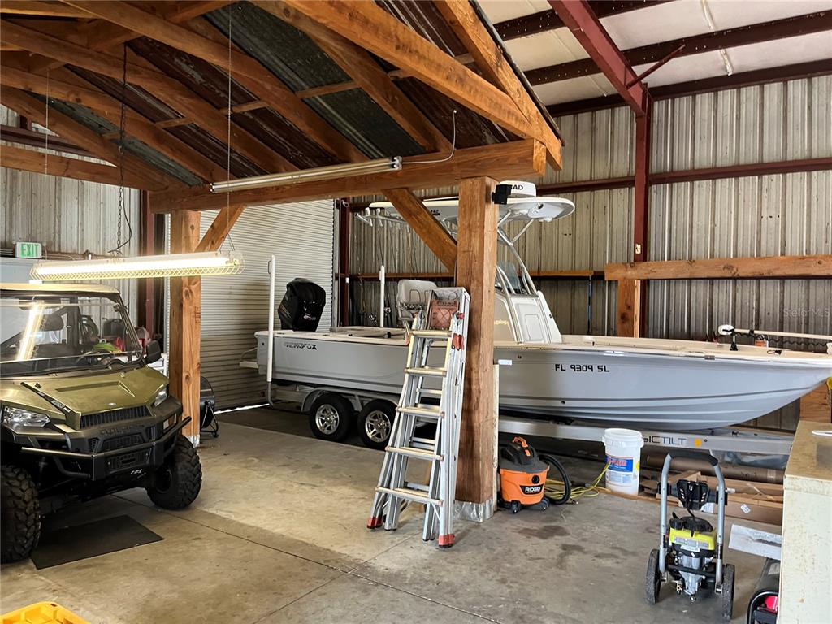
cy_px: 312
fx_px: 625
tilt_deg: -1.7
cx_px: 416
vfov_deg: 53.1
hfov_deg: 67.3
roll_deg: +1.6
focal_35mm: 26
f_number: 1.6
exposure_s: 1/60
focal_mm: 5.1
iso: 250
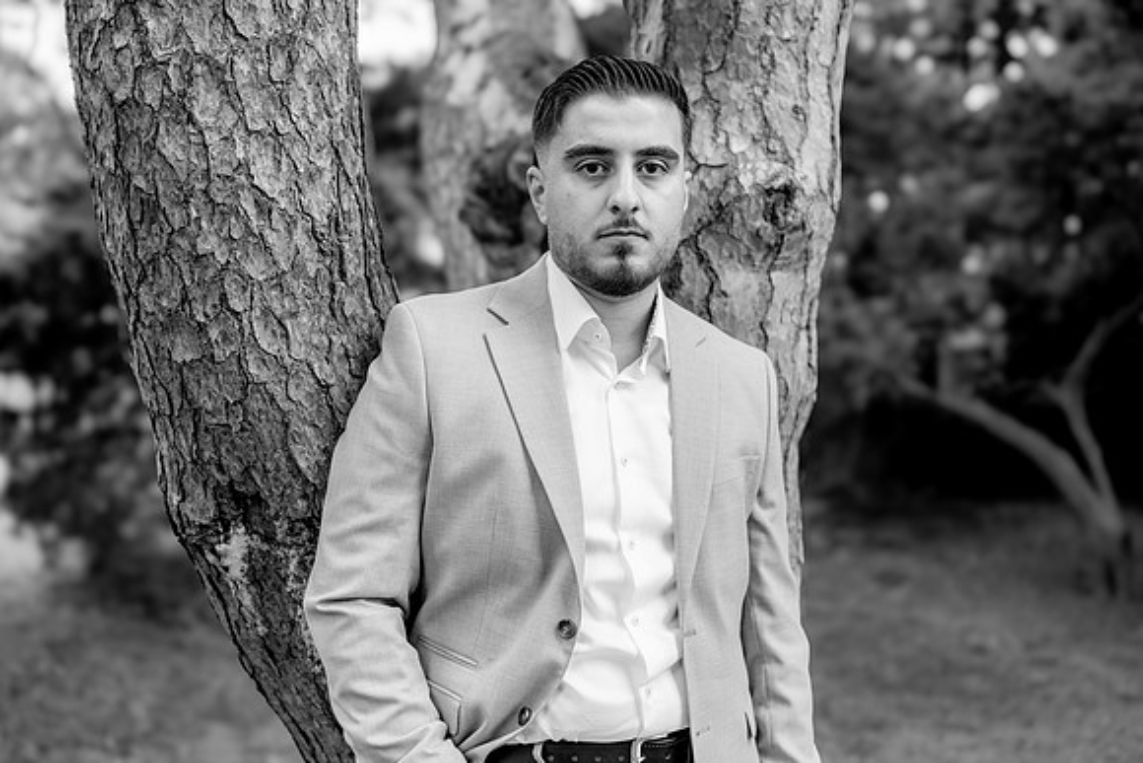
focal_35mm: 35
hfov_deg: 54.4
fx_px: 1111
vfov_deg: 37.9
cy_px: 382
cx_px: 572
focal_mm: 35
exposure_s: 1/800
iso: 200
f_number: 2
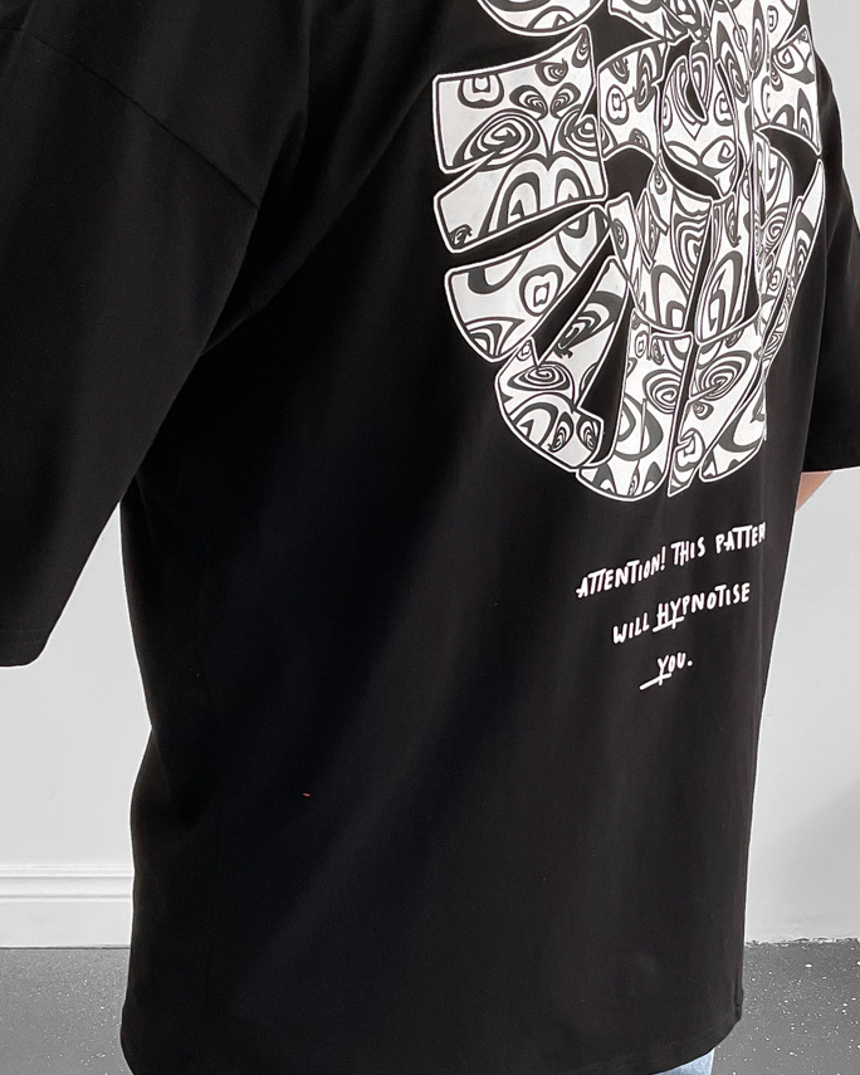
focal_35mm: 53
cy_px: 717
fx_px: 1686
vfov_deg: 35.0
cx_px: 600
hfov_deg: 28.4
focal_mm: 3
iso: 64
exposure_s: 1/120
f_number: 1.8
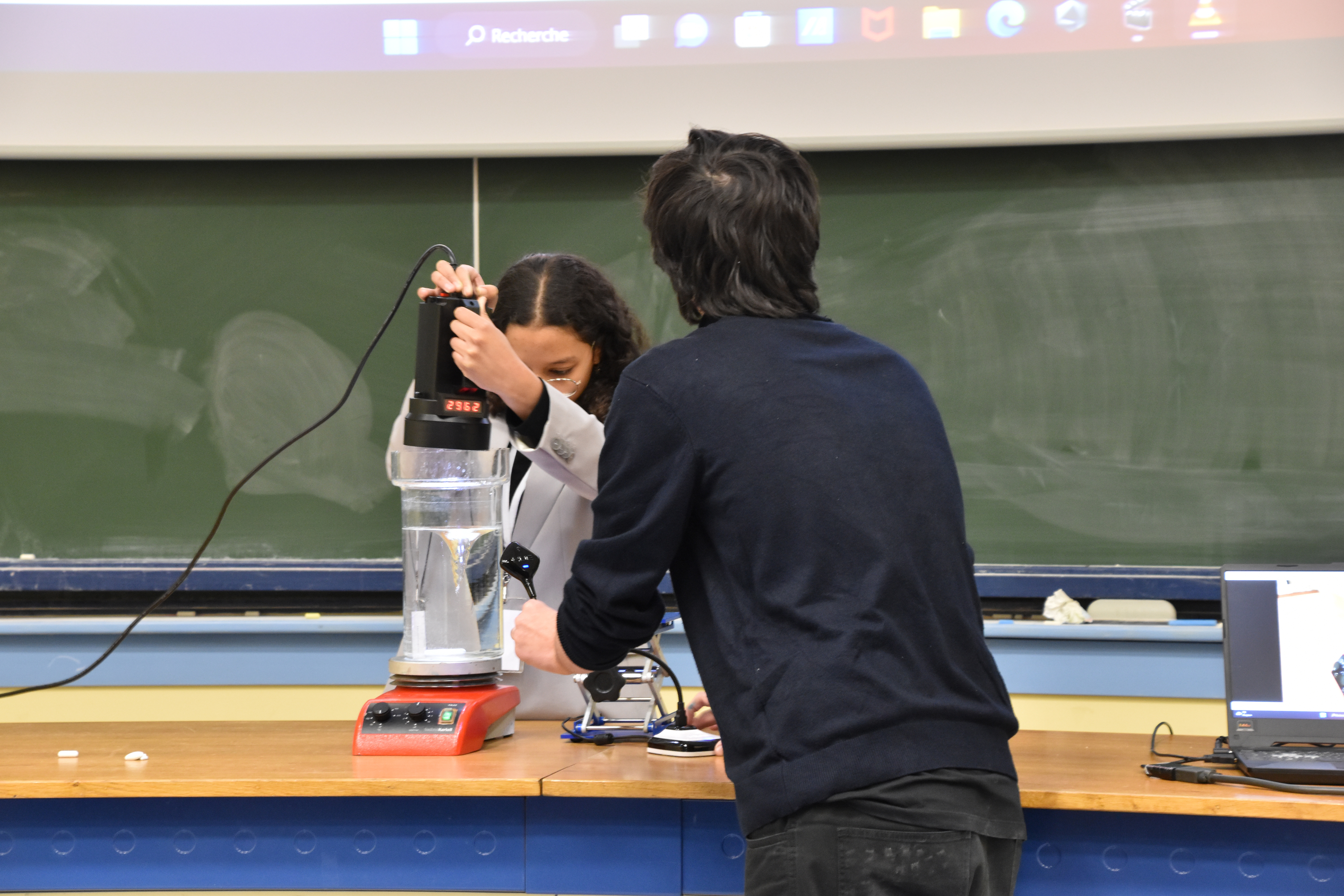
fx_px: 3920
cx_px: 672
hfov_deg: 19.5
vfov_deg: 13.0
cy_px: 448
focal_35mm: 105
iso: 1600
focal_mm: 70
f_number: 7.1
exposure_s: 1/8
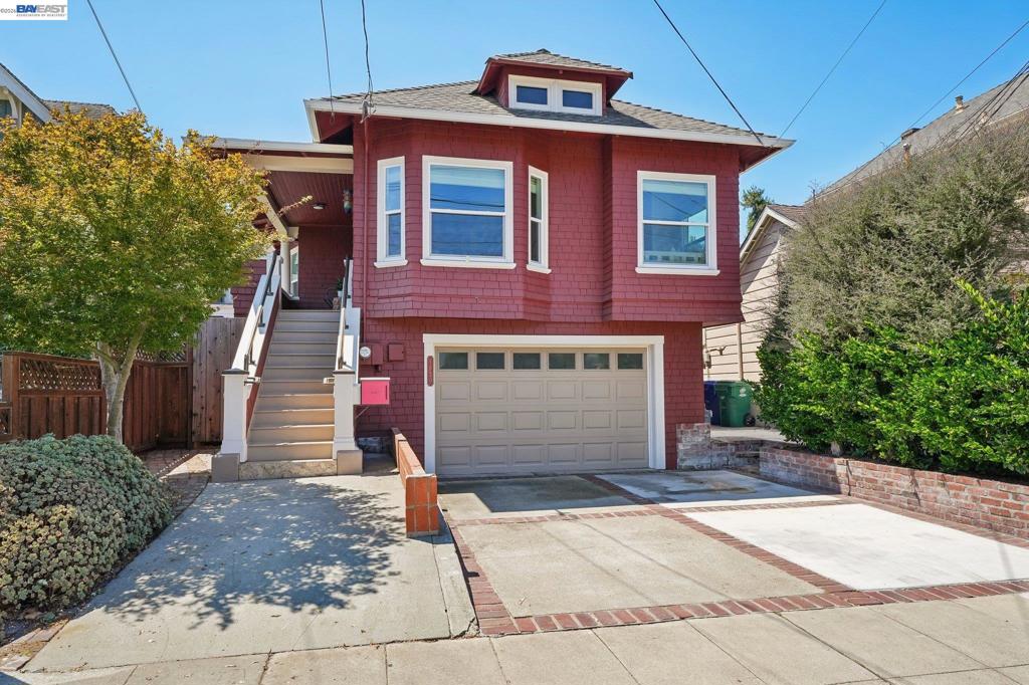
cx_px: 514
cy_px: 342
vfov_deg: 56.8
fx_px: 634
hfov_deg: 78.1
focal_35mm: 22
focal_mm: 22.2
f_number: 8
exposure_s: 1/800
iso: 640
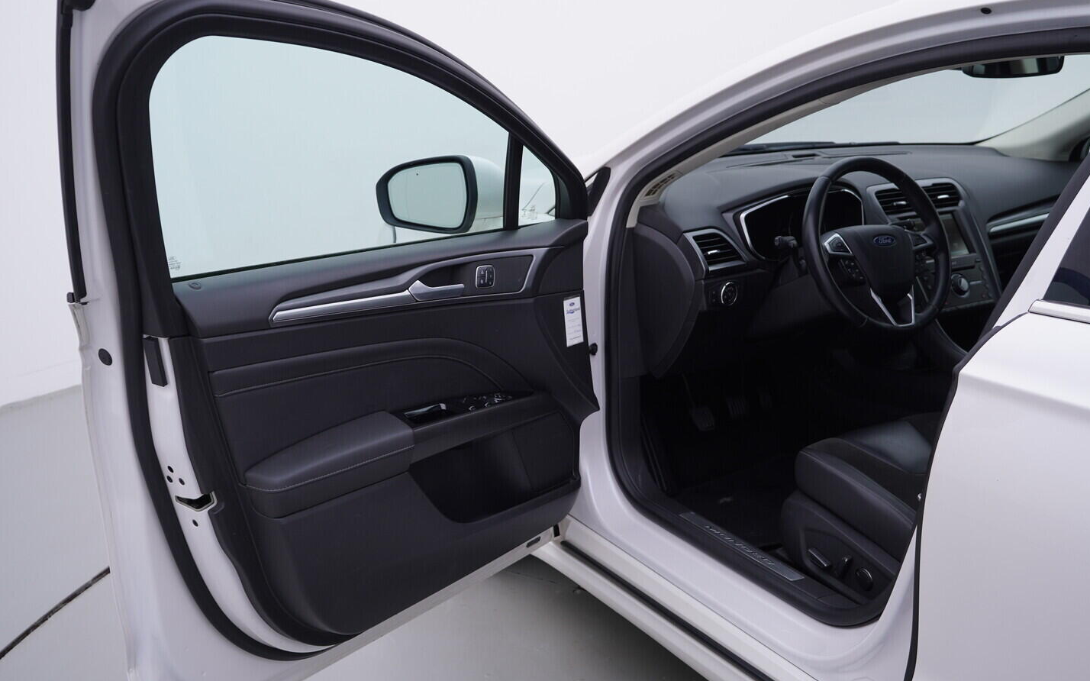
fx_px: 1099
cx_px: 549
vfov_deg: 34.4
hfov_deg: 52.8
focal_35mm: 37
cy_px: 328
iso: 125
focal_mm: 24
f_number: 4
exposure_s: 1/80
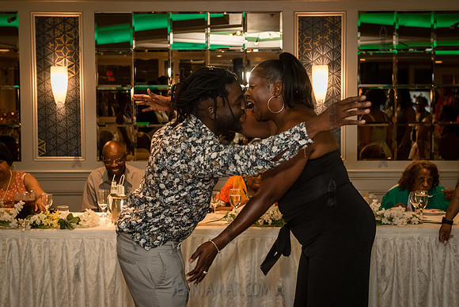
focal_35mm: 68
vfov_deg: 19.9
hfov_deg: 29.5
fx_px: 872
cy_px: 151
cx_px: 242
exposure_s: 1/160
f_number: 3.5
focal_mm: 52
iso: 1600
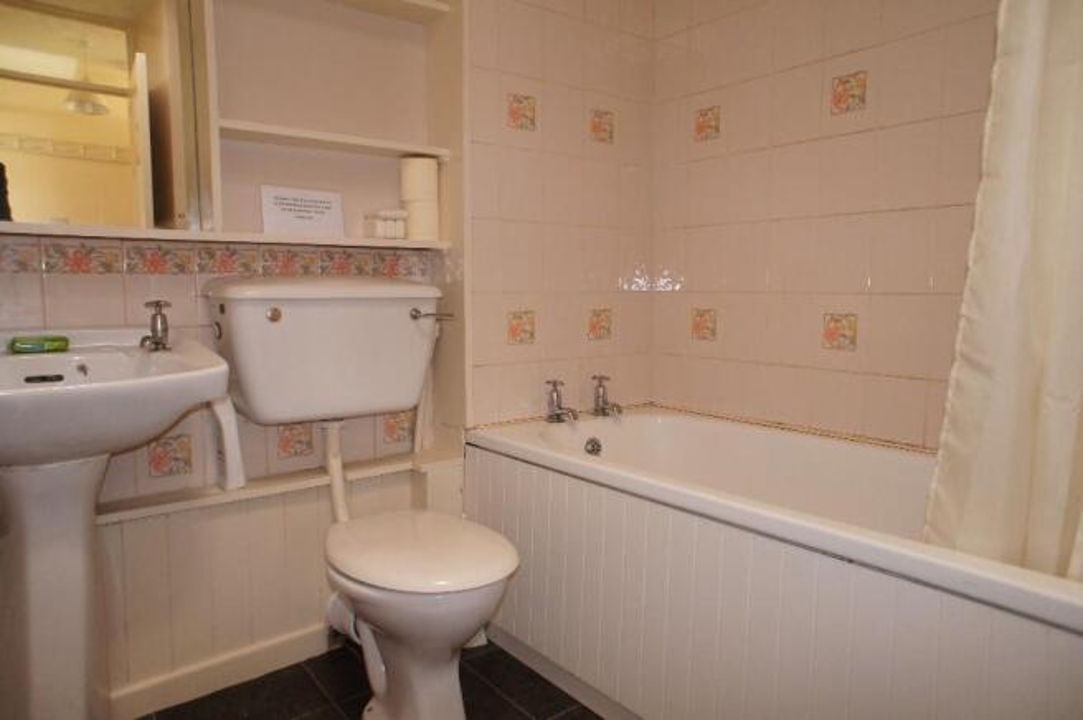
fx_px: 721
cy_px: 360
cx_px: 542
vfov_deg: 53.0
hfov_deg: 73.8
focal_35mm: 24
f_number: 4
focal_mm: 16
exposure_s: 1/60
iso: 800
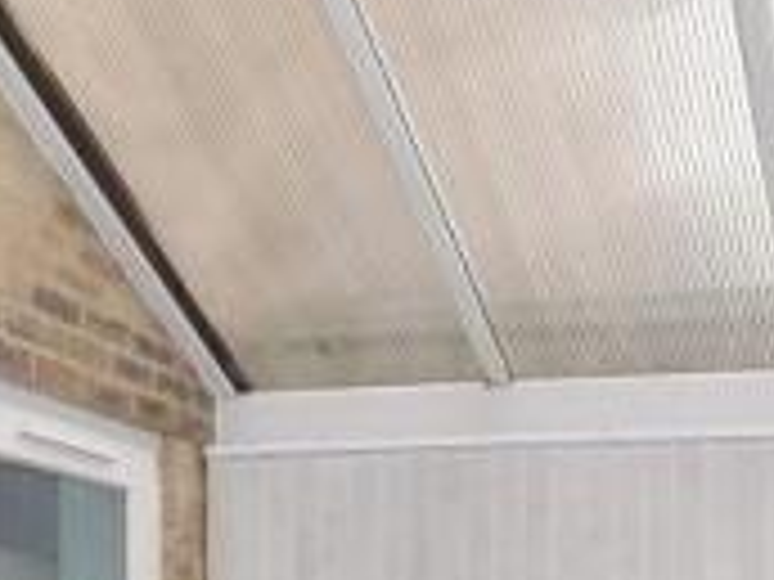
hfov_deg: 24.7
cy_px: 839
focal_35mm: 78
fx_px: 1744
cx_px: 578
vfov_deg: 17.3
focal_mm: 4
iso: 80
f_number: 3.1
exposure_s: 1/100
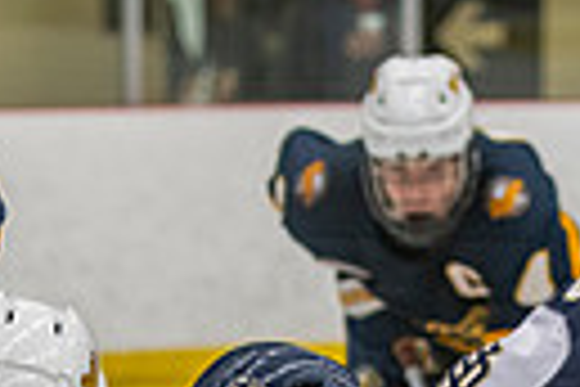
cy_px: 842
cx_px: 490
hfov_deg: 4.8
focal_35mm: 426
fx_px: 6863
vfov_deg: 3.2
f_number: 3.2
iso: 2000
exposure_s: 1/640
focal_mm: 85
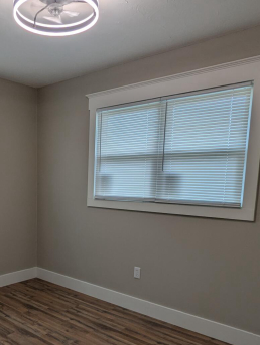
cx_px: 64
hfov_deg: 44.0
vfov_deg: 57.2
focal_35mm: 31
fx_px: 310
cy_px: 225
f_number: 2.2
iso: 56
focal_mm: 2.35
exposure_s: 1/179
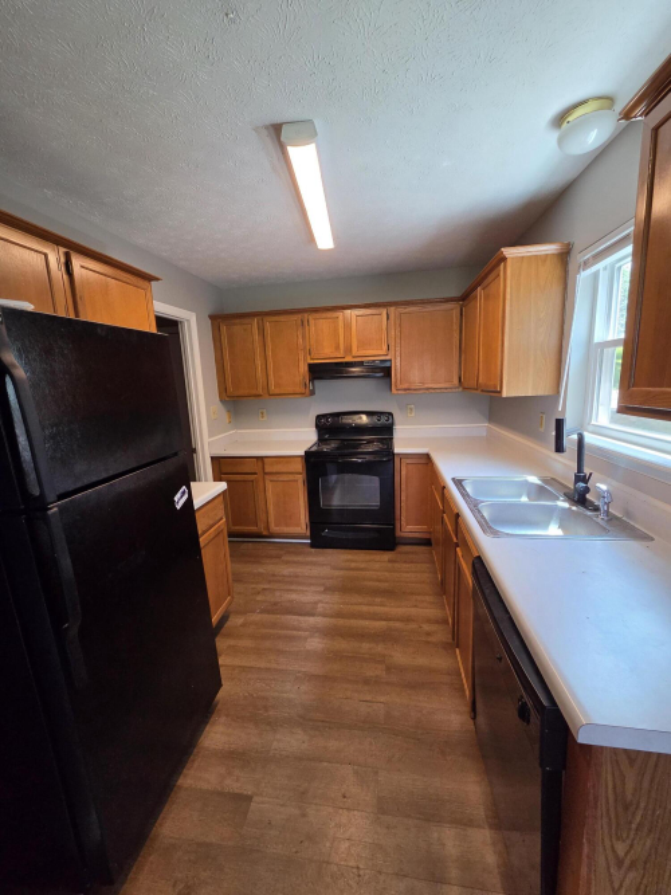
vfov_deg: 106.2
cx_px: 336
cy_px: 448
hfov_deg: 89.9
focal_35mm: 13
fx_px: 336
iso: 250
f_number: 2.2
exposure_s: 1/120
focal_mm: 2.2
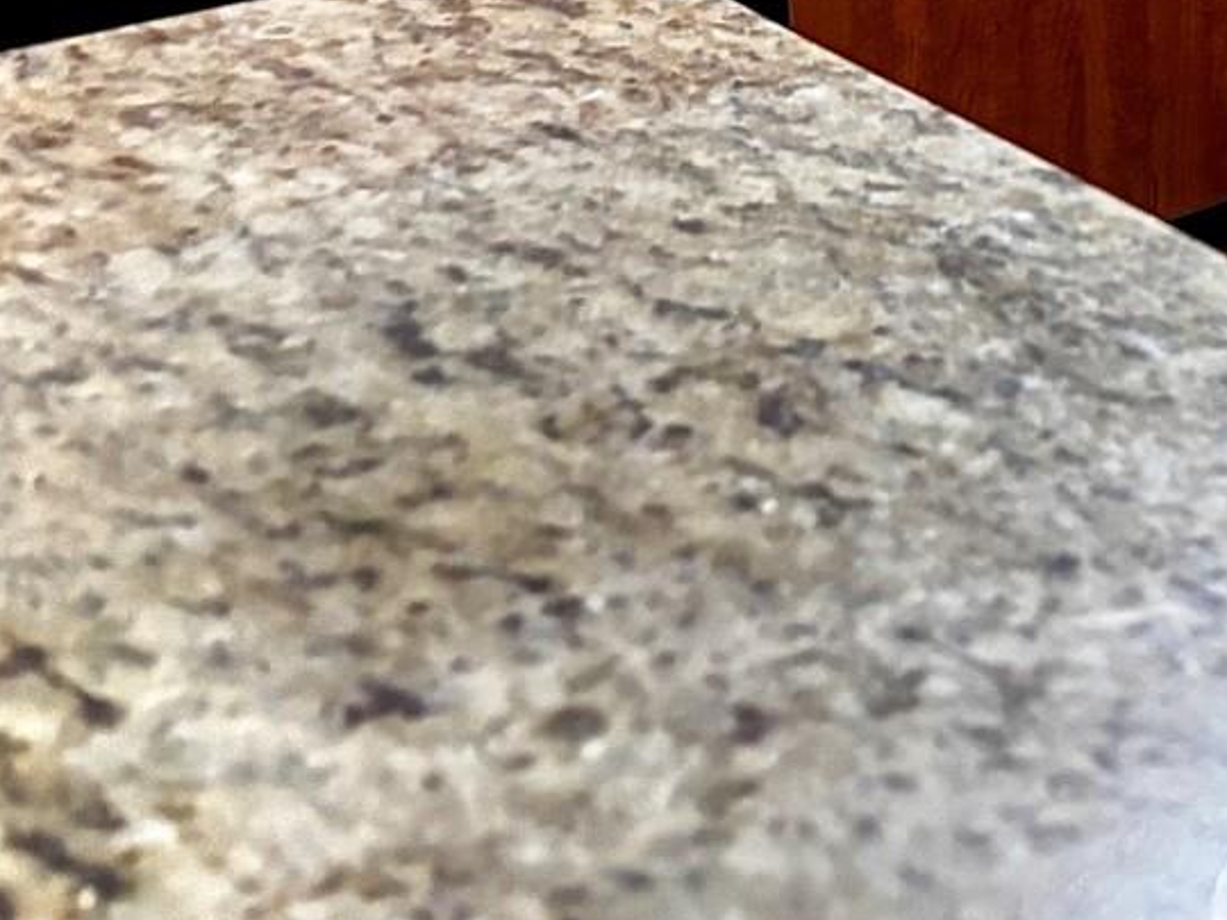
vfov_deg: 17.4
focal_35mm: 77
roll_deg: -1.1
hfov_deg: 21.8
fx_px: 2729
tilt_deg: -10.9
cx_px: 1761
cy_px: -416
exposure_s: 1/40
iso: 500
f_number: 1.6
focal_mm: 5.96
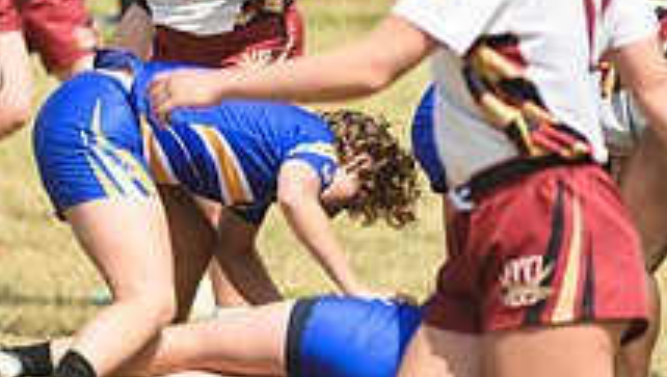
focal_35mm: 850
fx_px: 15052
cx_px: 128
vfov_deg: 1.4
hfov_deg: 2.5
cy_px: -65
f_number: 5.3
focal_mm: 200
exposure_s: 1/1000
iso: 160
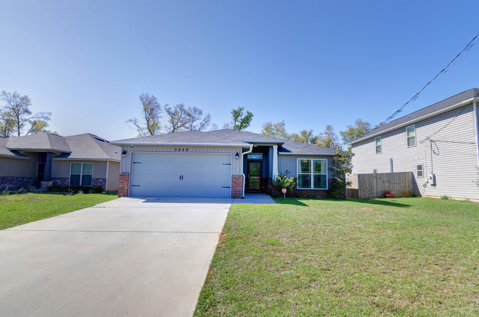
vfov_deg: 71.8
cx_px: 240
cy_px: 158
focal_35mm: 16
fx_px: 219
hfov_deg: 95.1
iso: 100
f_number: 22
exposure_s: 1/250
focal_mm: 11
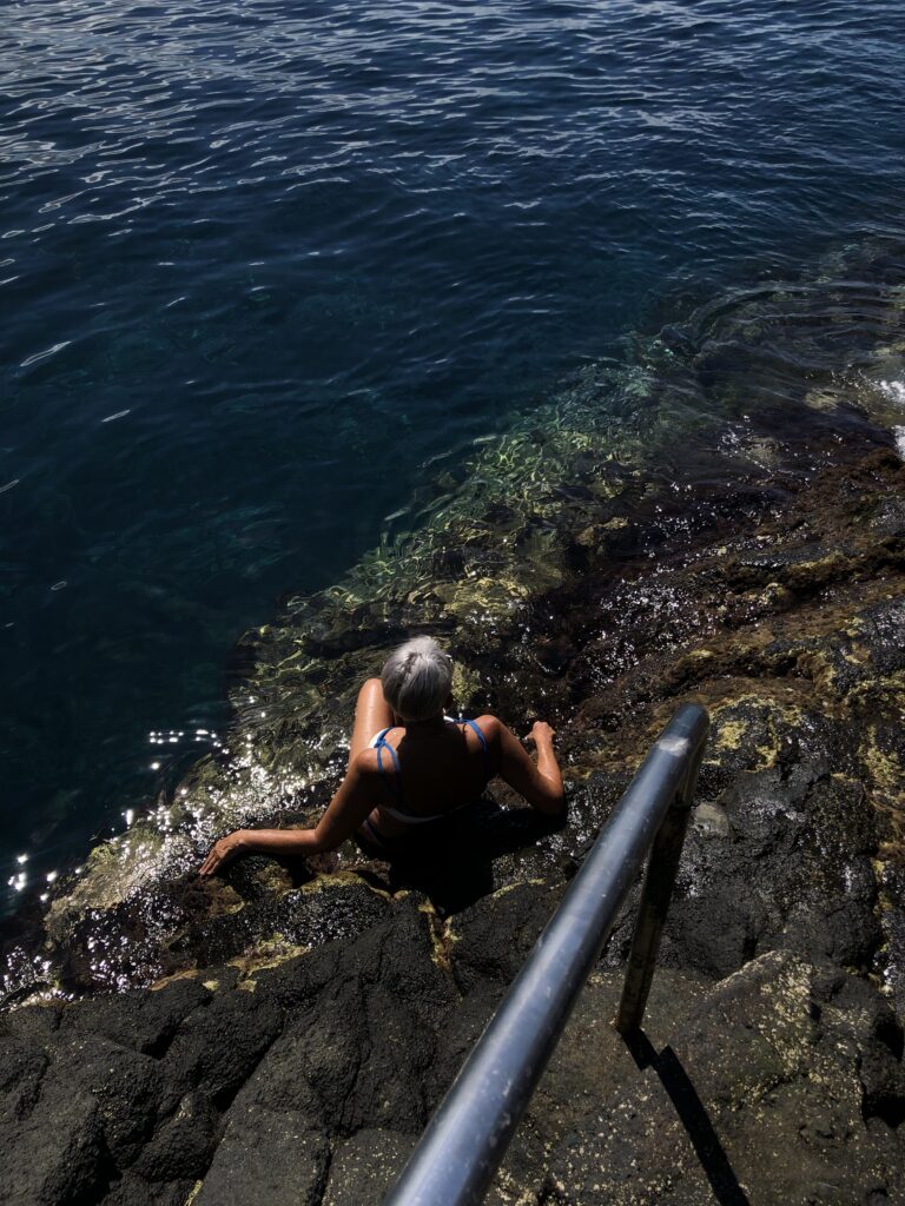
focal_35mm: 28
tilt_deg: -40.2
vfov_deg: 63.4
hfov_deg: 49.7
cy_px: 603
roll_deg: -0.3
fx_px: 976
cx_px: 452
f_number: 1.8
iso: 20
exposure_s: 1/2667
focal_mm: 4
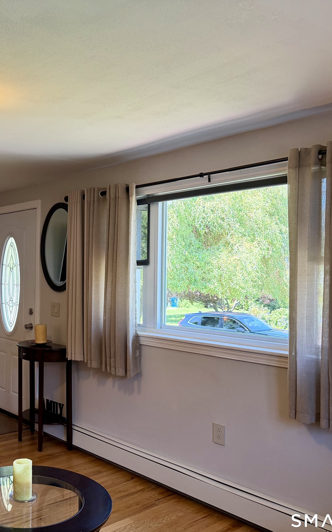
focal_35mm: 34
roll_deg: -1.6
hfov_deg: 35.4
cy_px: 266
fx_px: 492
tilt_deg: -0.8
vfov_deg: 56.7
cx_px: 42
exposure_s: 1/159
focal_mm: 6.76
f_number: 1.78
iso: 160
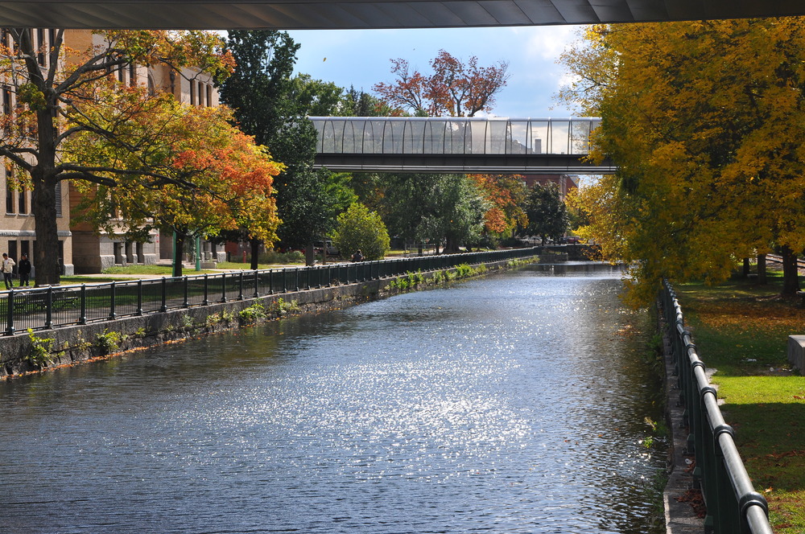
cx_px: 402
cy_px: 267
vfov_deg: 18.1
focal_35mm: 75
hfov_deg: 27.0
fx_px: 1675
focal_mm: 50
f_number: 8
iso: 400
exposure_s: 1/250
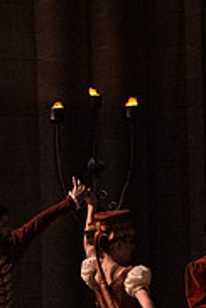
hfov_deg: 2.6
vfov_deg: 3.9
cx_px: 150
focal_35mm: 523
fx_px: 4489
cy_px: 294
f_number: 6.3
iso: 25600
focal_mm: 165
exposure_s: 1/320
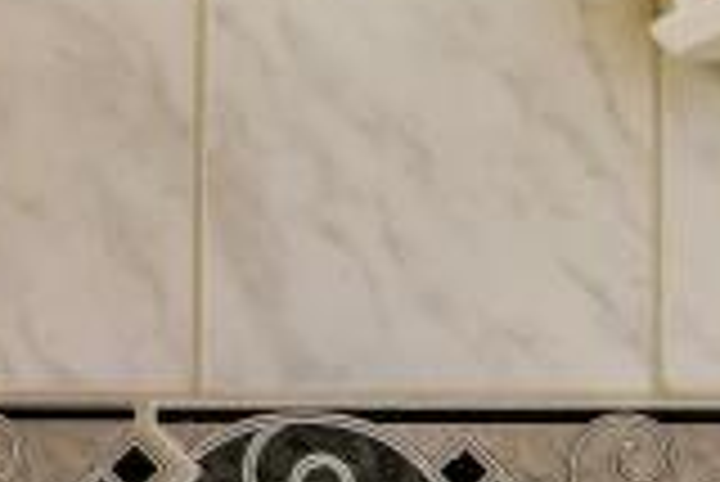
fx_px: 1922
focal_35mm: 96
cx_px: -1071
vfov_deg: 13.4
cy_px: 752
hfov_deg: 13.9
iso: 200
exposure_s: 8
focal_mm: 15
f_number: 16
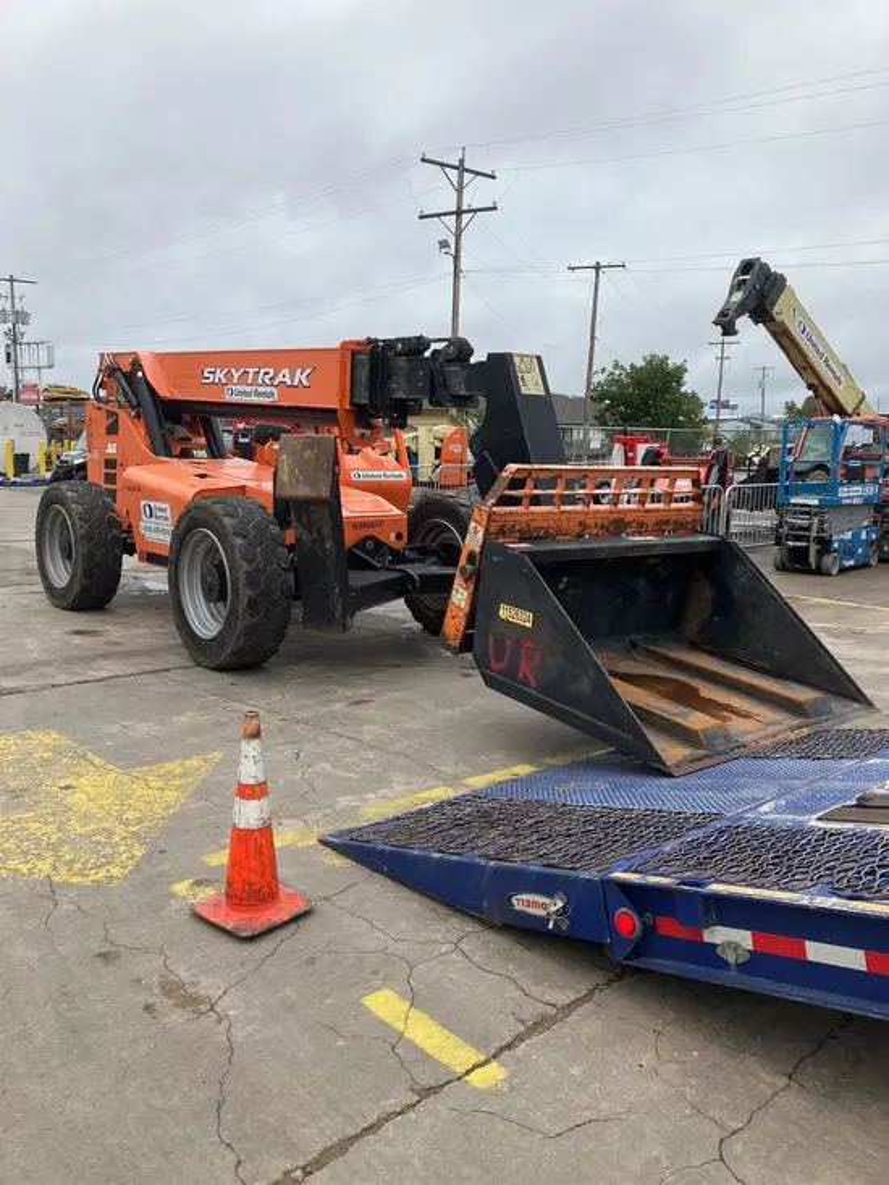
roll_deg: -0.6
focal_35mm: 28
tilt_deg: -8.5
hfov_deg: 49.8
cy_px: 592
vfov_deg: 63.4
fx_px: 959
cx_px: 444
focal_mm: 3.99
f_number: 1.8
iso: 32
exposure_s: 1/736
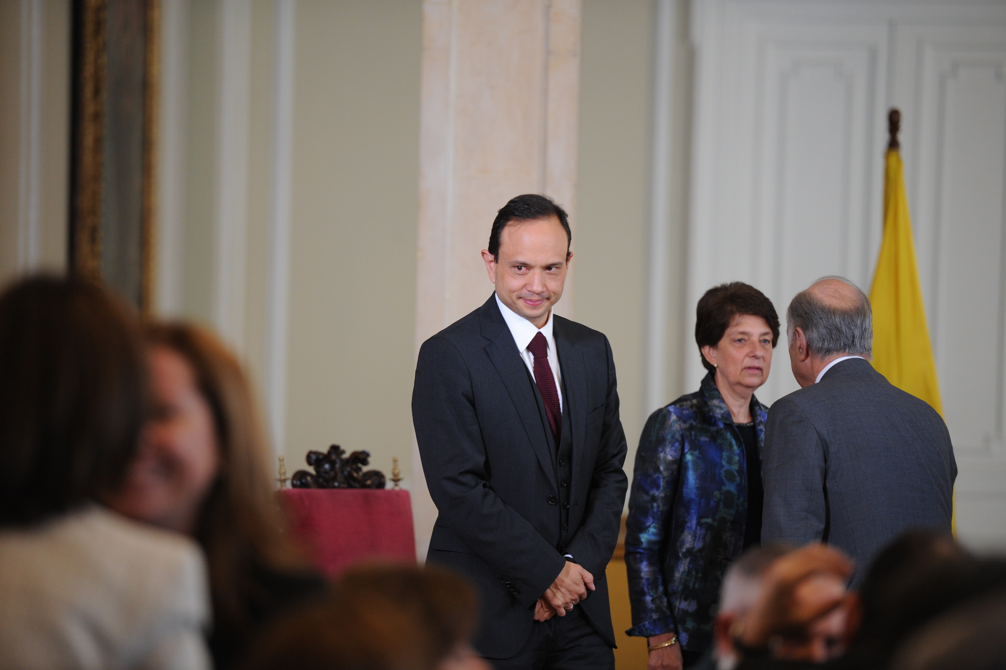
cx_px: 503
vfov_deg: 6.9
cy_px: 335
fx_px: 5585
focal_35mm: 200
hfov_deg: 10.3
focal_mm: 200
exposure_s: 1/250
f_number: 2.8
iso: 2000
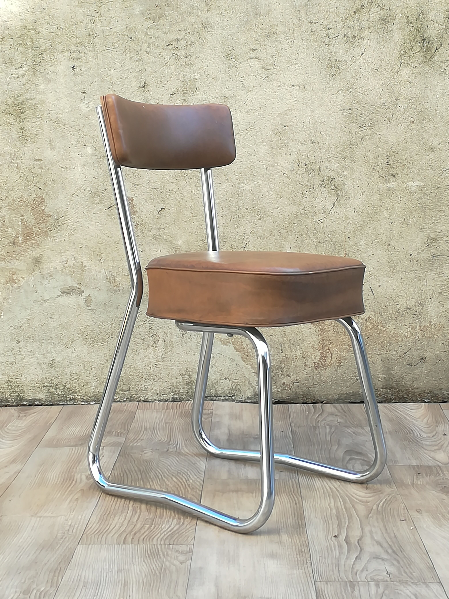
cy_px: 300
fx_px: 467
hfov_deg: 51.4
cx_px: 224
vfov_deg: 65.3
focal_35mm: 27
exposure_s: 1/120
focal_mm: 3.79
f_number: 2
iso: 50
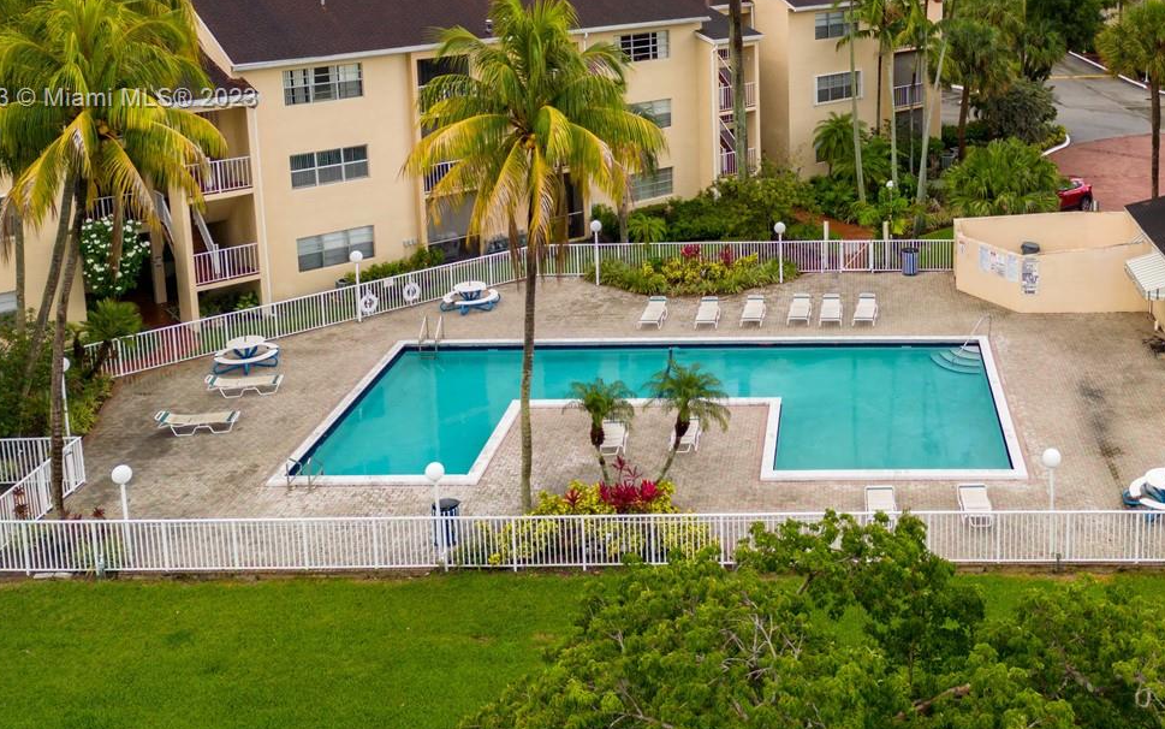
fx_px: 1334
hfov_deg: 46.0
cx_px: 834
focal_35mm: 42
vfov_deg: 29.5
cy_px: 100
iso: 100
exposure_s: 1/80
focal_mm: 6.72
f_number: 1.7
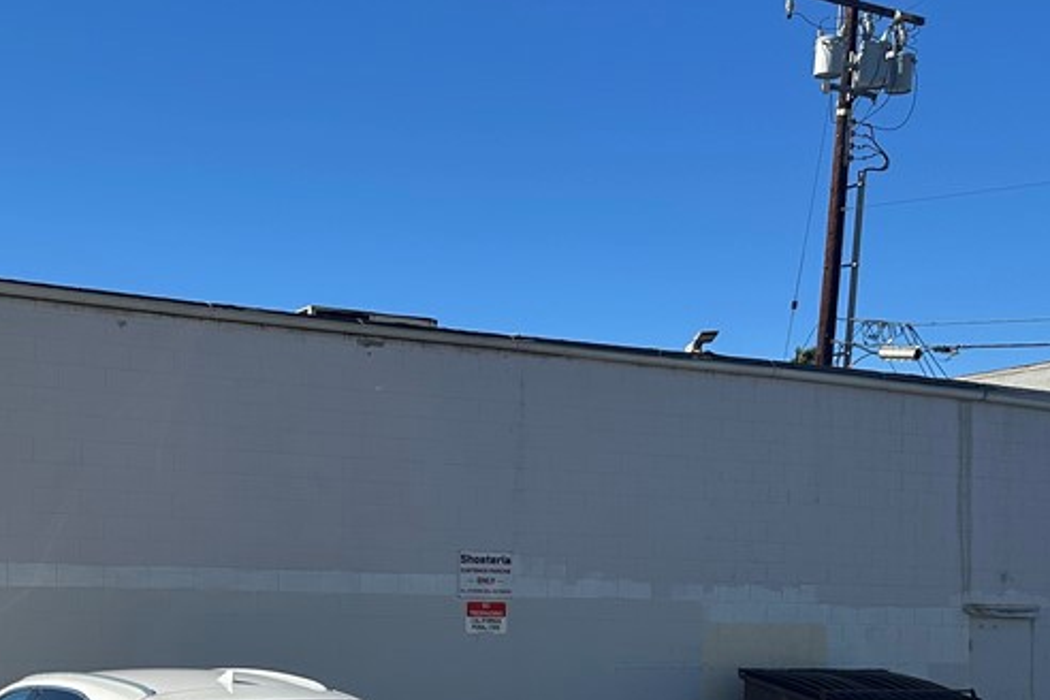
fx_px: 1517
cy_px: 608
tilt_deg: -0.3
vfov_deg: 25.3
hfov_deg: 37.1
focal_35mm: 52
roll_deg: -2.3
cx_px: 239
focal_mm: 6.86
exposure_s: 1/5263
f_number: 1.78
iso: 80
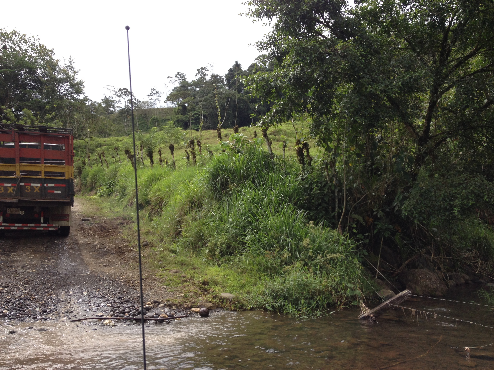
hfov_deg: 52.6
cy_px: 185
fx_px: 499
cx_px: 247
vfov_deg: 40.7
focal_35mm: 35
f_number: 2.4
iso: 50
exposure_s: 1/935
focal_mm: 4.28
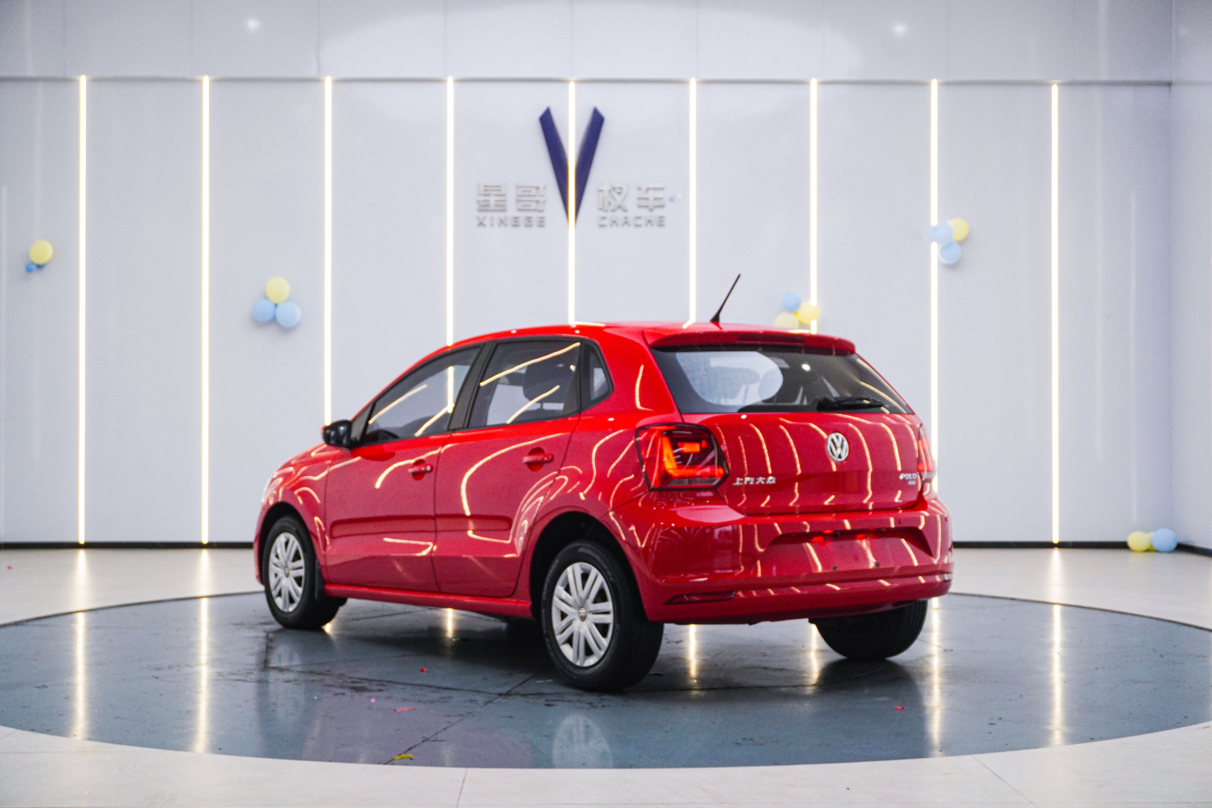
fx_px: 1616
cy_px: 404
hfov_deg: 41.1
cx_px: 606
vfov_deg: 28.1
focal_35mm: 48
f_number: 6.3
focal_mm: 32
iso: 800
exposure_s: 1/80
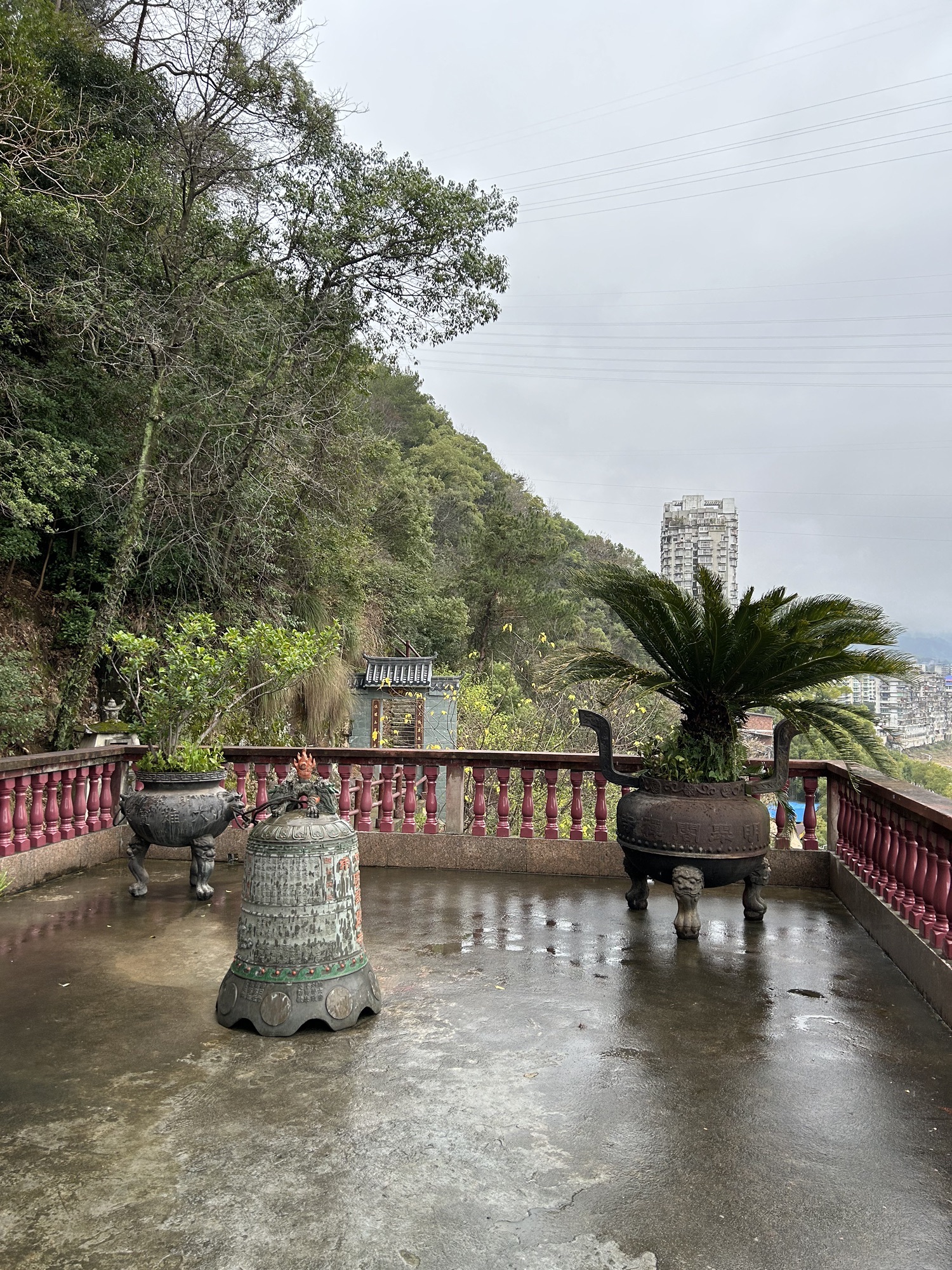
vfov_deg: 67.3
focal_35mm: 26
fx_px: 953
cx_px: 476
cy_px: 635
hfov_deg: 53.1
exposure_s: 1/791
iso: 50
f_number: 1.5
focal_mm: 5.7
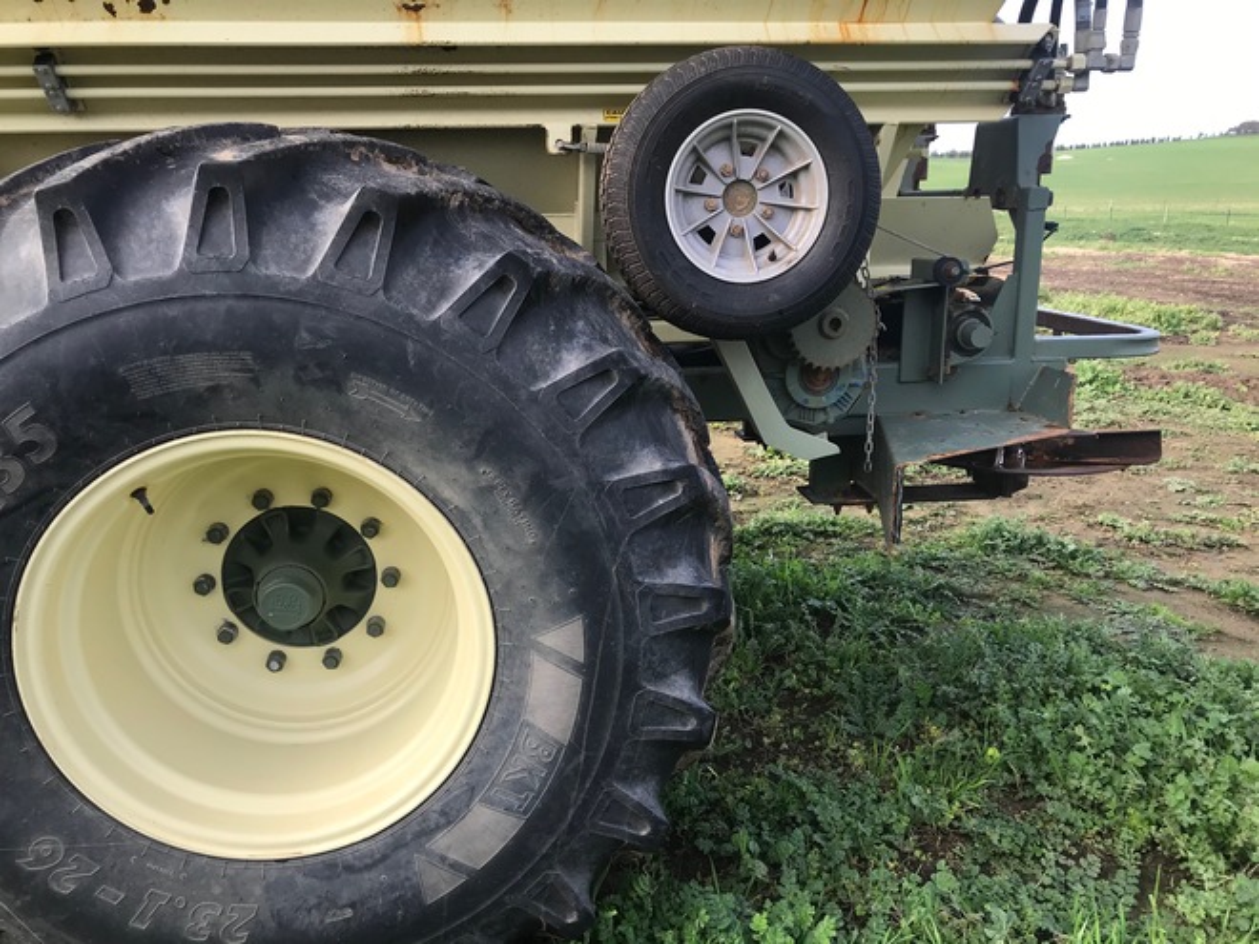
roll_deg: -0.1
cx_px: 630
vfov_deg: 49.7
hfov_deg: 63.4
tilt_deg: -11.4
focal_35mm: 28
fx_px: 1018
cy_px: 472
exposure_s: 1/474
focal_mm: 3.99
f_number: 1.8
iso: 20
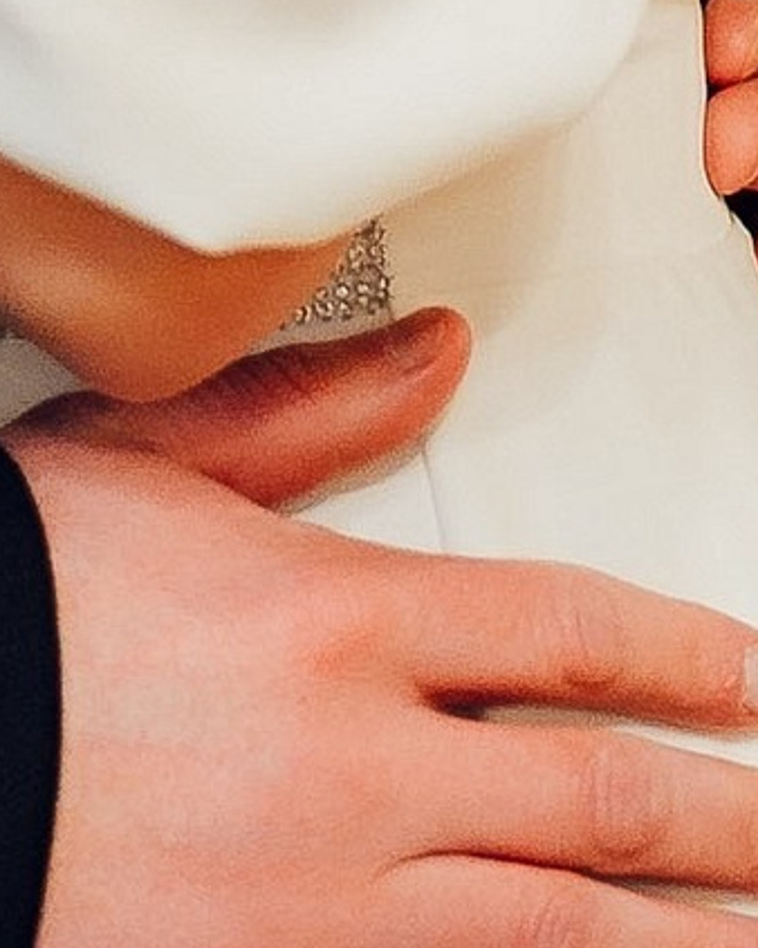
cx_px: -518
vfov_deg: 4.4
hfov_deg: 3.6
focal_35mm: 426
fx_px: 11955
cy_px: -1679
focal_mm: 50
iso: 640
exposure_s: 1/200
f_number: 1.4
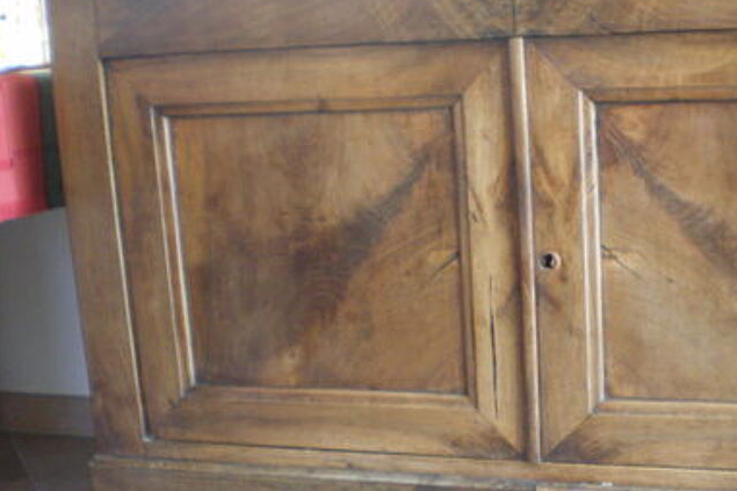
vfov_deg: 22.9
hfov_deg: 33.2
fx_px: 1207
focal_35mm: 59
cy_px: 302
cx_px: 559
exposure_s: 1/50
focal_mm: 6.3
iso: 320
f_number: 3.1
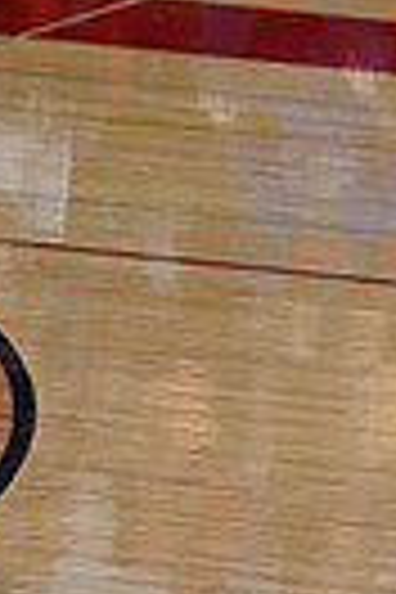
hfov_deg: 2.4
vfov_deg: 3.6
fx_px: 9421
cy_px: 232
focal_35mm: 571
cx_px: 1274
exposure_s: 1/400
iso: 4000
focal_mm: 130
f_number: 4
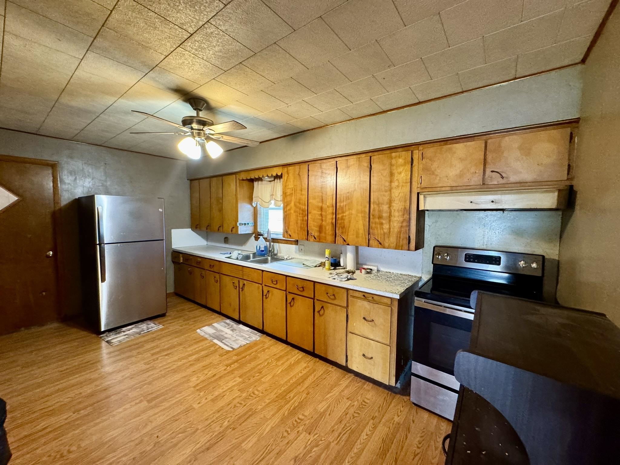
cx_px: 310
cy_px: 232
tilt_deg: -4.0
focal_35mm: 14
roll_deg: -0.8
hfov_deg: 102.1
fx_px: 251
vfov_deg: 85.7
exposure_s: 1/60
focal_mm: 2.22
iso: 640
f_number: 2.2
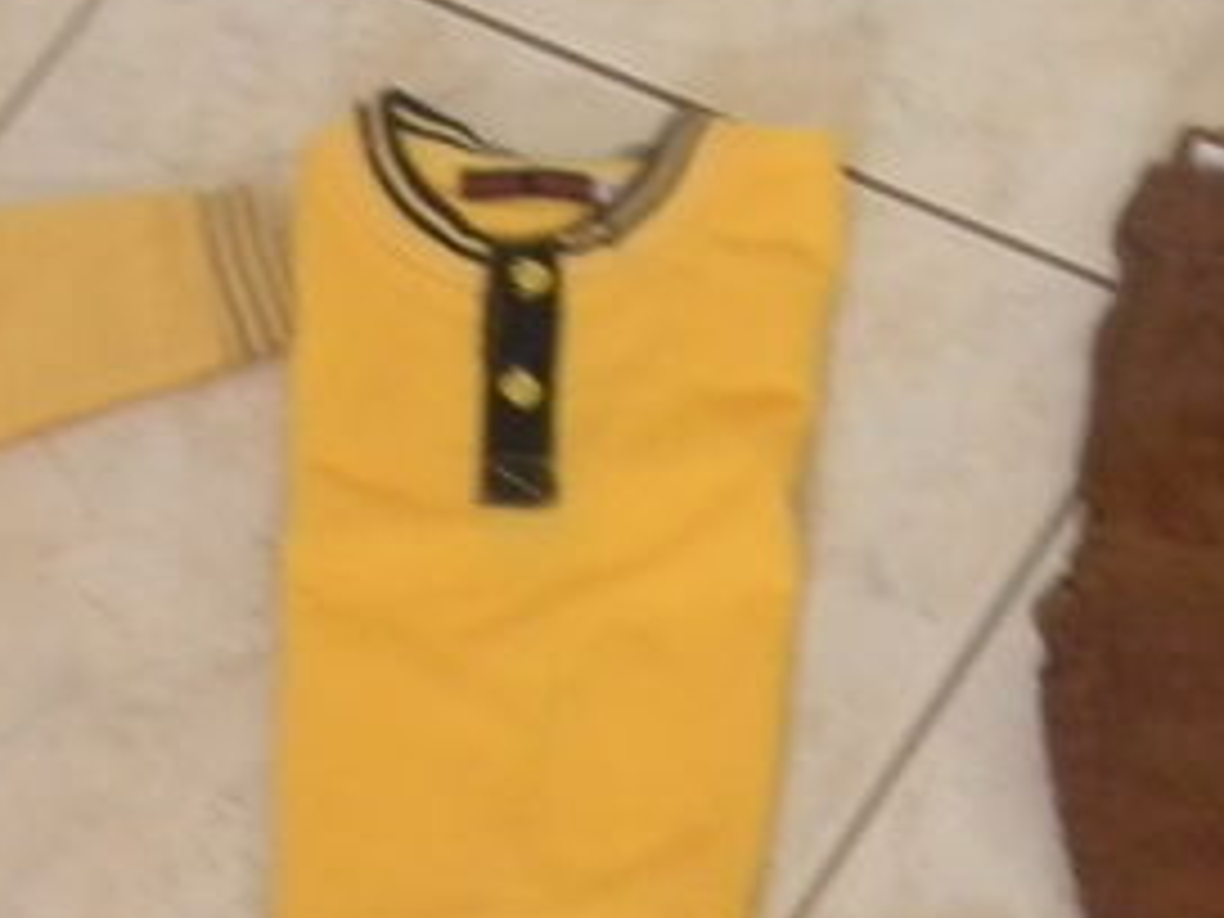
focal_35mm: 173
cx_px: 774
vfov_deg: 8.5
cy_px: 1188
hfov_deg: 11.4
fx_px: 6117
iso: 400
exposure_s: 1/3.3
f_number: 3.9
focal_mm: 8.6
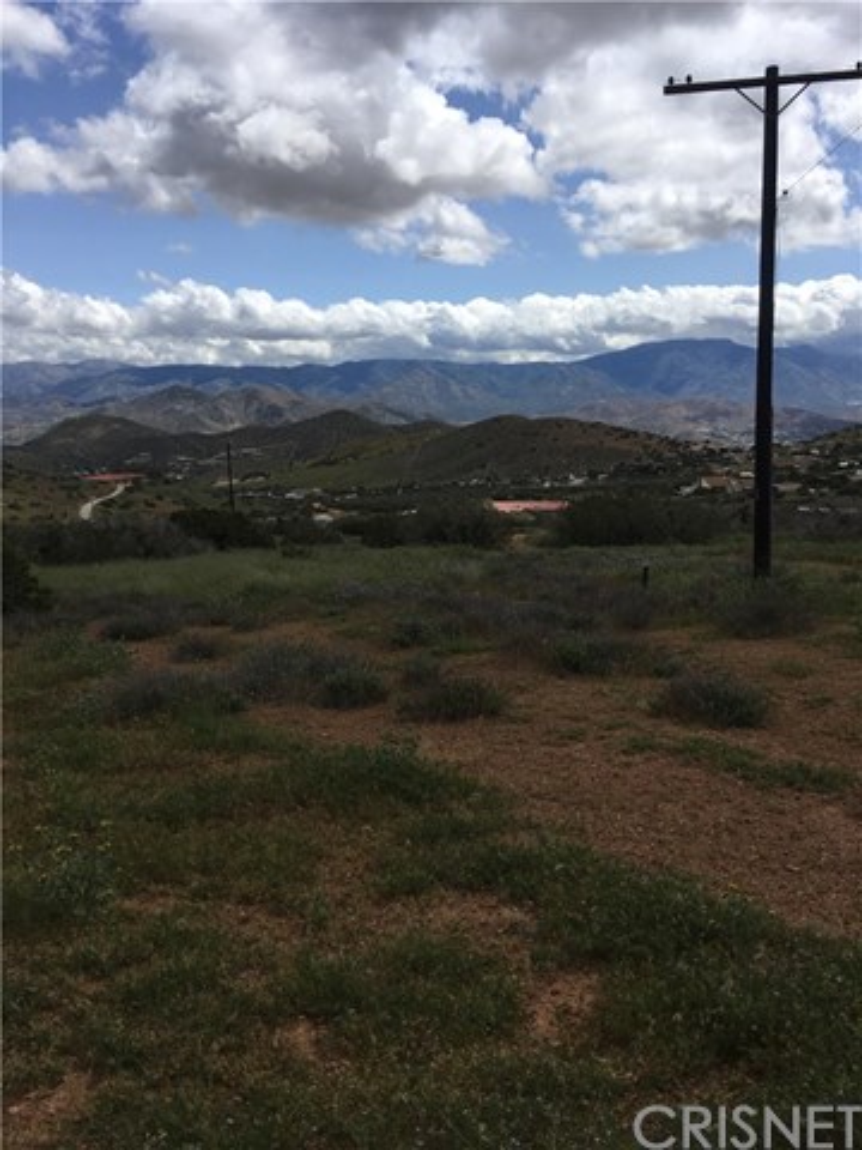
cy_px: 575
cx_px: 431
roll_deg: +1.7
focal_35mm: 29
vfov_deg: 61.7
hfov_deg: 48.2
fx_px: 963
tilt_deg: -8.8
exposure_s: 1/2331
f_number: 2.2
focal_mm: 4.15
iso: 25
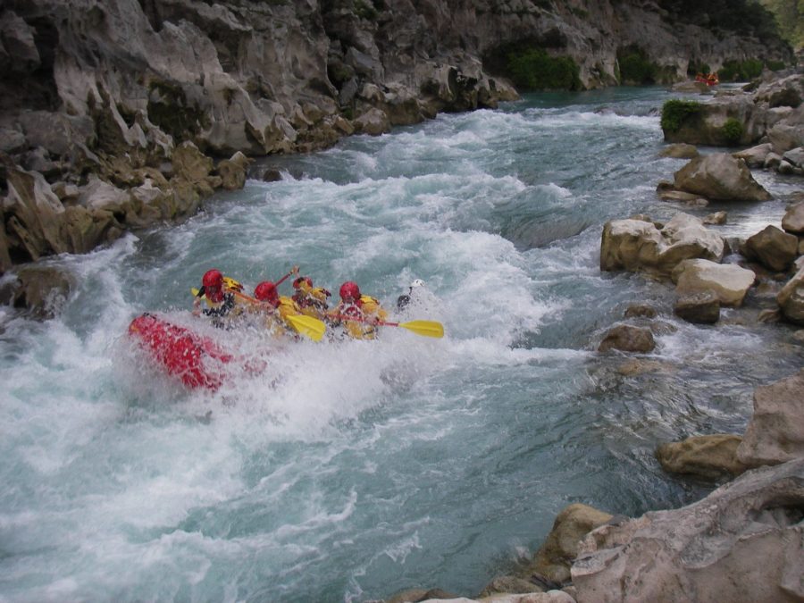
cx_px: 402
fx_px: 883
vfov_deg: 37.7
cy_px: 302
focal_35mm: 38
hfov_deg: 49.0
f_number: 3.3
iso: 50
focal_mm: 6.3
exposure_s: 1/200
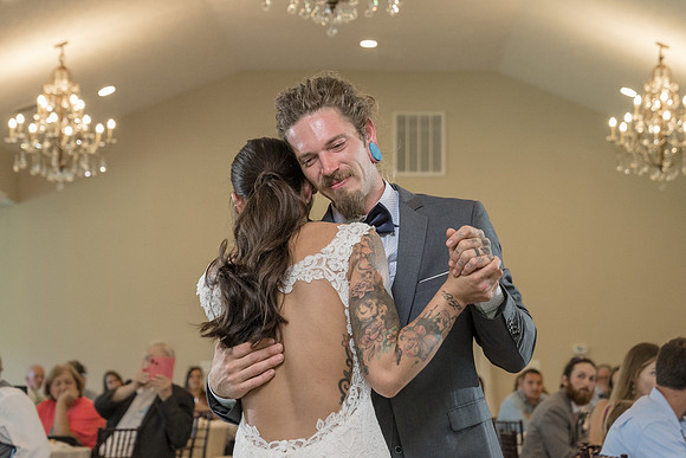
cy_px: 169
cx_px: 363
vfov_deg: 13.4
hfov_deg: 19.9
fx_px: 1952
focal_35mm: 102
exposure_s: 1/250
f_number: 4
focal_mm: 58
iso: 2000
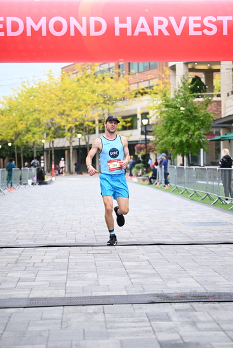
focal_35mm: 72
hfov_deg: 18.9
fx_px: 699
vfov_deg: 28.1
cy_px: 174
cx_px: 116
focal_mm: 72
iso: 1250
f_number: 2.8
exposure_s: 1/1250
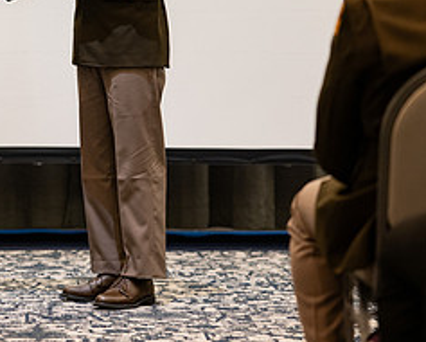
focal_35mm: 195
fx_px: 2461
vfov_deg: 7.9
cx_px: 36
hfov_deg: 9.8
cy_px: 24
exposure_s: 1/125
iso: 640
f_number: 1.8
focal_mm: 85
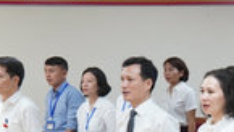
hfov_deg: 13.1
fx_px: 981
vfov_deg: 7.6
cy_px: 192
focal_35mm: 158
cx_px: 302
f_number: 3.2
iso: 500
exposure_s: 1/160
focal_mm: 27
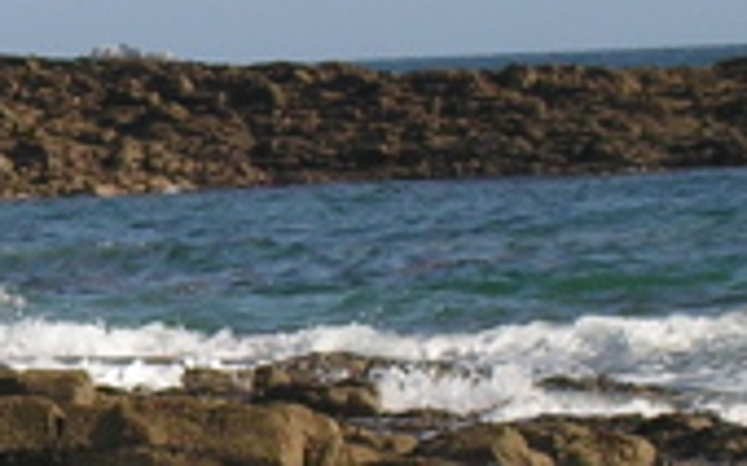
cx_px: -426
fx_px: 9318
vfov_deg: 2.9
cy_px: 466
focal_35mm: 458
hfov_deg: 4.6
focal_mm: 17.4
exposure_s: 1/416
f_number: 4.9
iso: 50
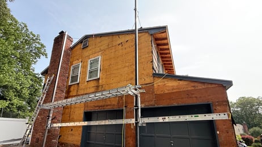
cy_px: 101
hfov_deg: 99.4
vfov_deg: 64.8
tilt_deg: +11.3
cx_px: 126
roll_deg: -1.1
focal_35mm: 16
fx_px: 111
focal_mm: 2.22
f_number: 2.2
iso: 50
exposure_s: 1/273
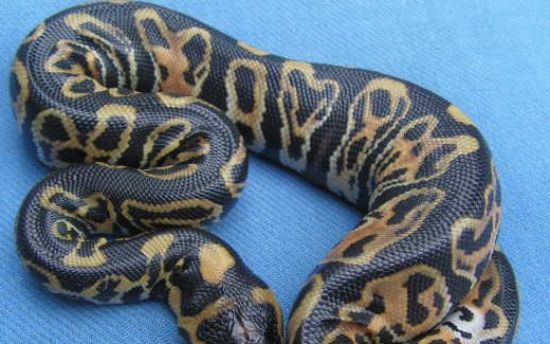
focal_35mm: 47
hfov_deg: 42.6
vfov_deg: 27.2
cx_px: 246
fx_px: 704
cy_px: 241
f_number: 3.2
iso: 125
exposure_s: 1/40
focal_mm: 6
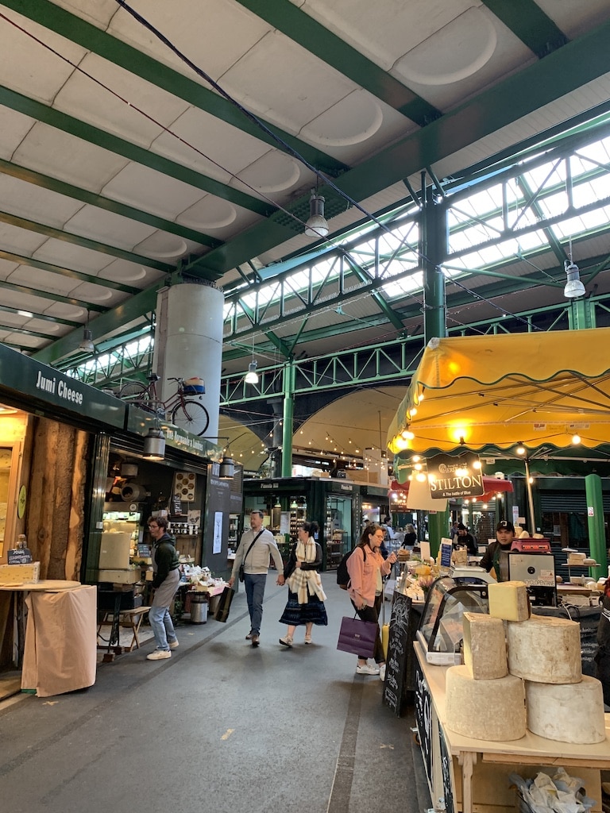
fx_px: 611
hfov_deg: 53.1
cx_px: 305
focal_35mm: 26
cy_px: 406
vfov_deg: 67.3
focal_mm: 4.25
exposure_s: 1/60
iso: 200
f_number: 1.8
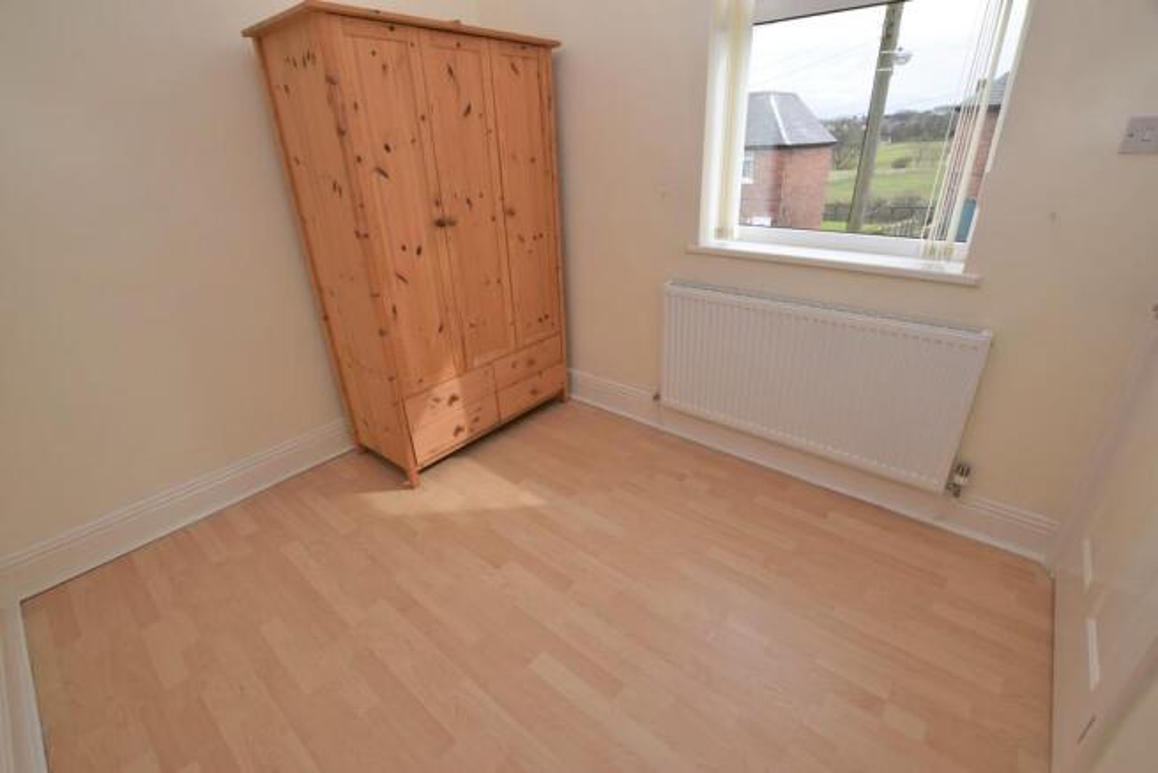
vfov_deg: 77.4
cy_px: 386
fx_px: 483
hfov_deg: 100.4
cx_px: 579
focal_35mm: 15
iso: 180
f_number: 5.6
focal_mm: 10
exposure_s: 1/125
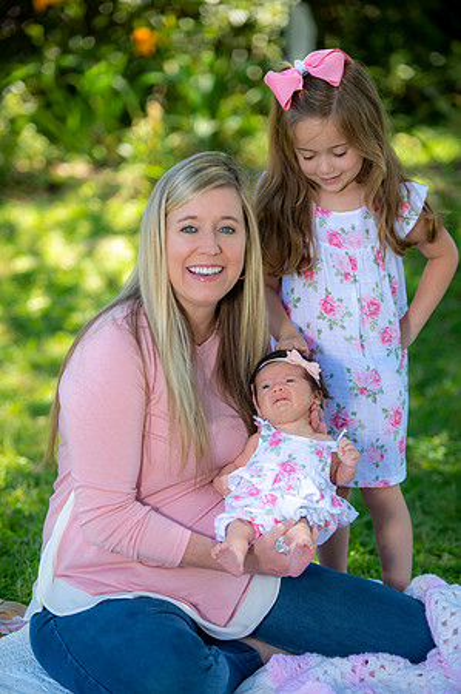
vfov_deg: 15.8
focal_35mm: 130
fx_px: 2503
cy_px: 347
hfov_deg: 10.5
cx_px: 230
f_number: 2.8
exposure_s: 1/250
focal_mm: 130
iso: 100
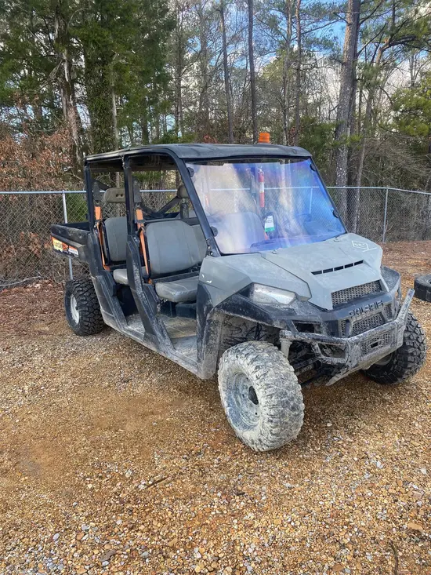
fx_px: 432
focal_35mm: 26
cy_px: 288
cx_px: 216
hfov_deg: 53.1
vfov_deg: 67.3
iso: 32
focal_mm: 4.25
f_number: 1.8
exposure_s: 1/203
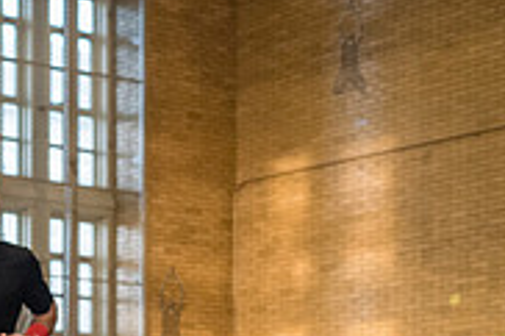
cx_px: -268
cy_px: 509
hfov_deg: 14.6
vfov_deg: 10.2
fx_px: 1822
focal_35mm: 130
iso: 4000
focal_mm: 35
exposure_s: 1/320
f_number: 4
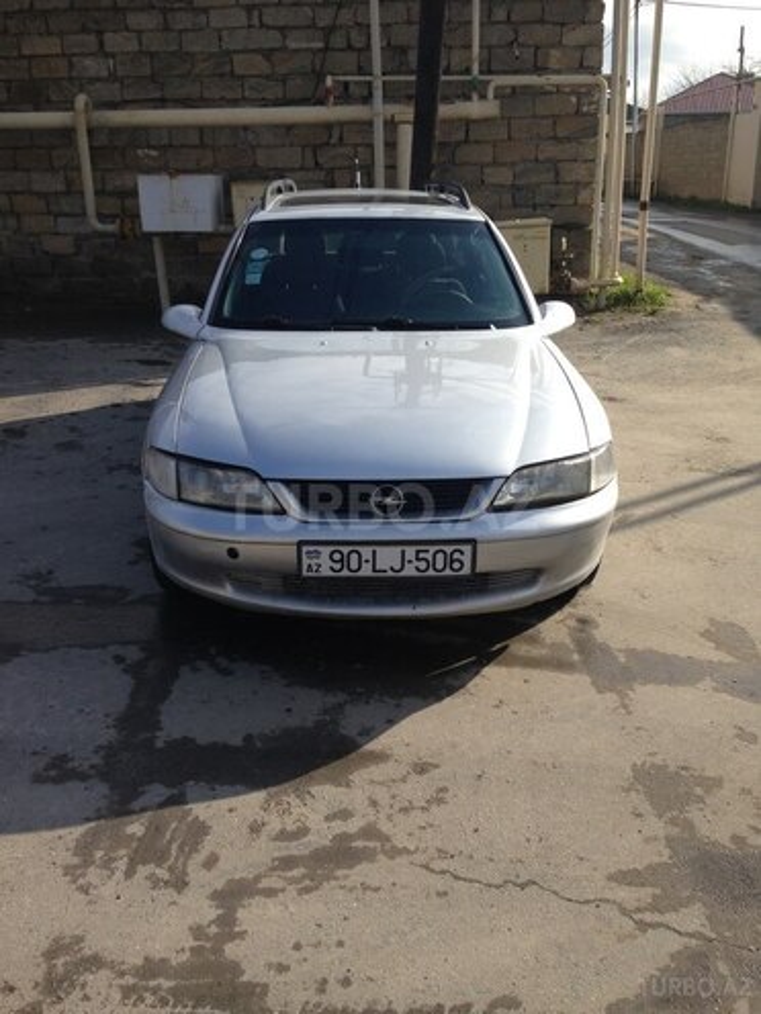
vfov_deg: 55.4
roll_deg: +1.7
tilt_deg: -20.9
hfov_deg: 42.9
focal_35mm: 33
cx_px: 380
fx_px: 967
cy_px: 507
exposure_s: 1/1130
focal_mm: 4.12
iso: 50
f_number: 2.4
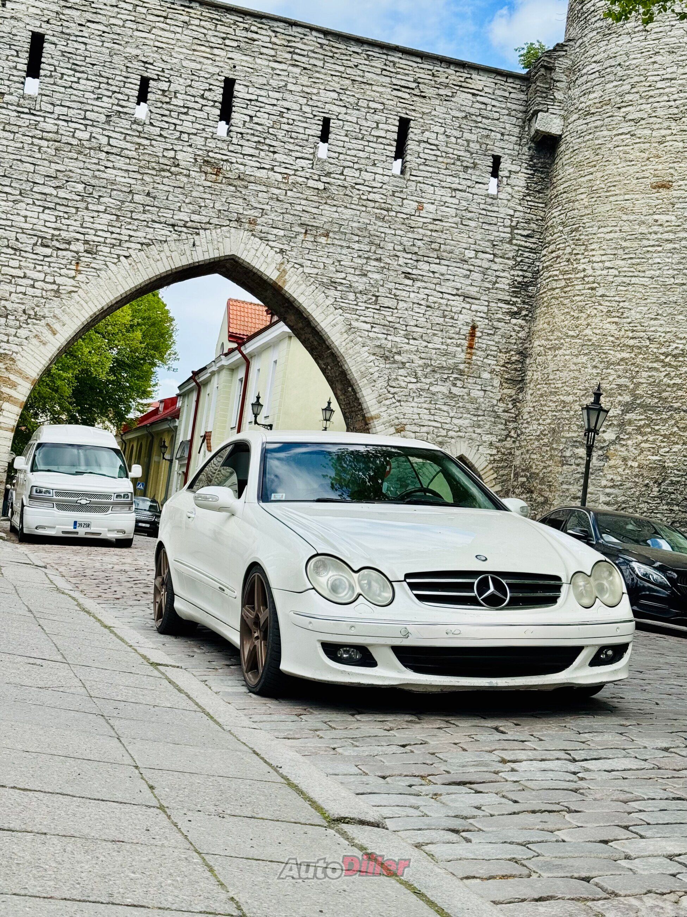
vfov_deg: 39.7
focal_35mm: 48
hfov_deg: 30.3
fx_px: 1270
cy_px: 458
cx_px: 344
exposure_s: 1/2045
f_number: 1.78
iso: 64
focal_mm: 6.76
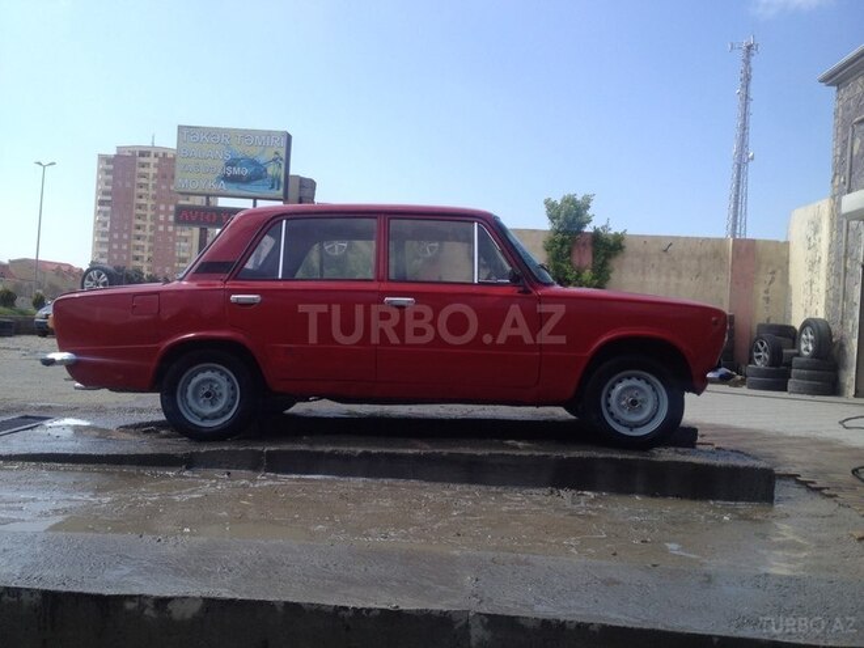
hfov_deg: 52.6
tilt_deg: -1.9
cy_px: 324
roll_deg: -5.0
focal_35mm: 35
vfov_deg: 40.7
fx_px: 874
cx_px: 432
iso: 50
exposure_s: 1/1227
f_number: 2.4
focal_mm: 4.28
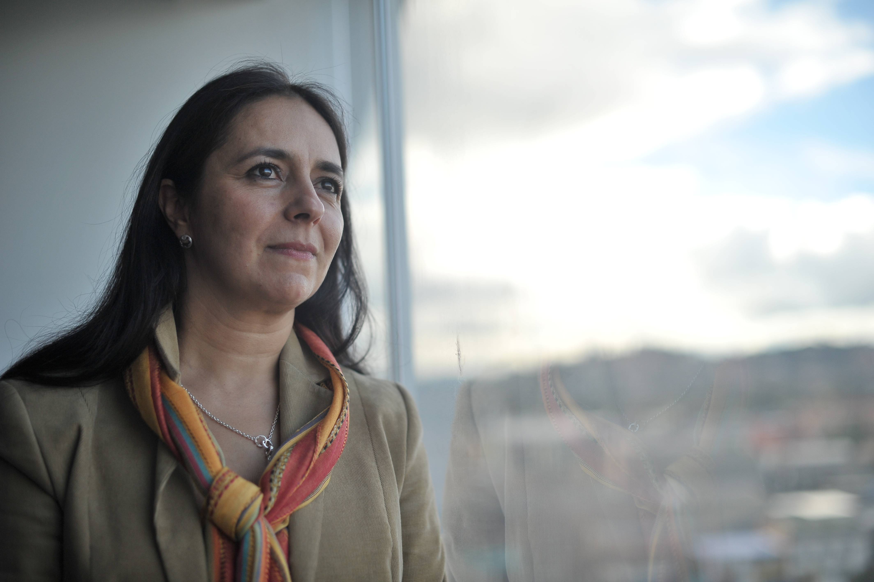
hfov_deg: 39.6
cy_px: 291
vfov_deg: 27.0
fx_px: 1213
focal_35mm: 50
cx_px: 437
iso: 500
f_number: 2
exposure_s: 1/1250
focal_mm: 50
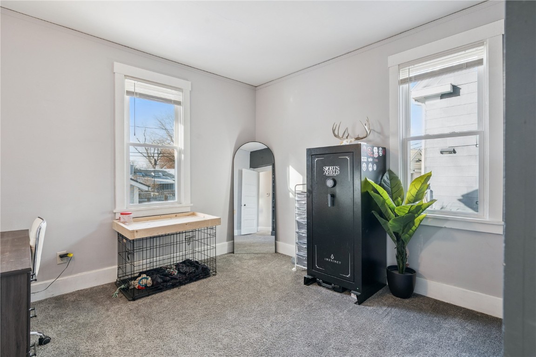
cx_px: 268
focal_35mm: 17
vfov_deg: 70.4
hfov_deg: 93.3
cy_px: 178
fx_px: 253
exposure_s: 1/20
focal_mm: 17
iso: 400
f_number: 8
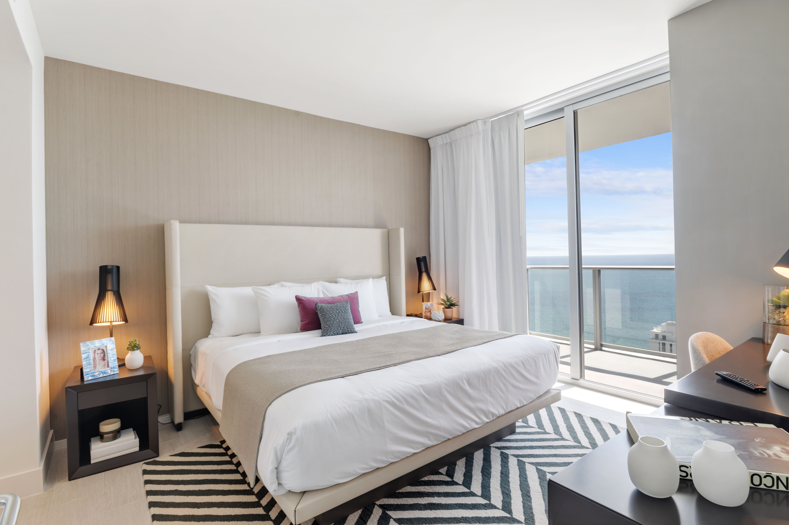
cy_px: 262
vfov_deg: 70.4
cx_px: 394
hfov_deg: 93.3
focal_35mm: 17
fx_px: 372
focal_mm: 17
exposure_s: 1/3
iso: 100
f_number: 8
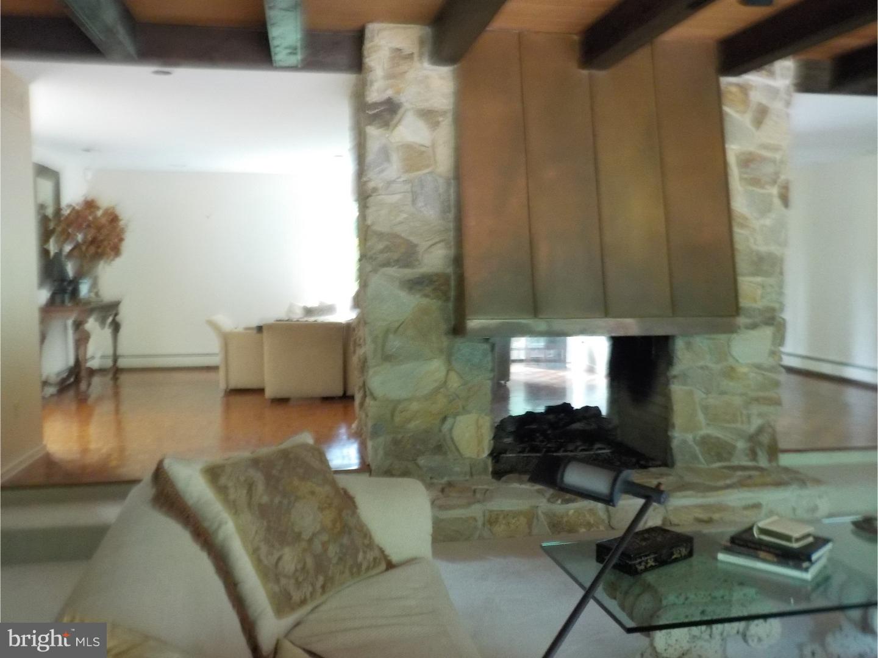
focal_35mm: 30
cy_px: 329
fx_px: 761
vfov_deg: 46.8
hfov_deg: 60.0
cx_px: 439
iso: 560
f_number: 3.3
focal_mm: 4.1
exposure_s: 1/8
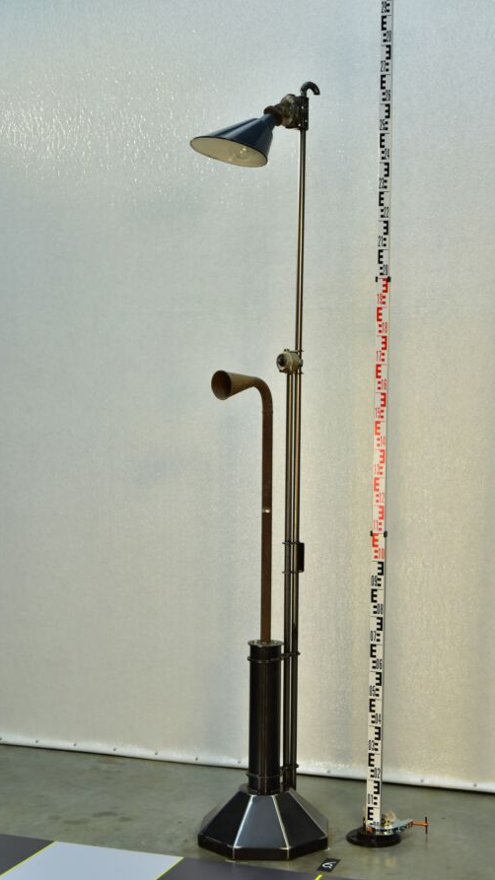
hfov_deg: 20.7
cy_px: 441
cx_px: 269
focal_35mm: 58
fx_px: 1354
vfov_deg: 36.0
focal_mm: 55
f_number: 4.8
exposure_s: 1/80
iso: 500
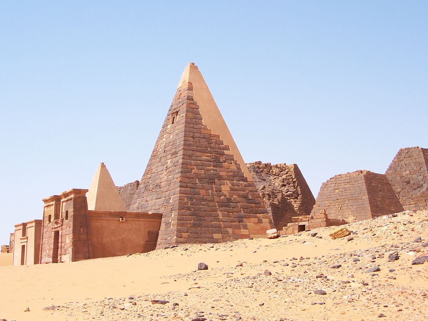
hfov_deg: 34.3
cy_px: 158
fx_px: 692
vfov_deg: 26.1
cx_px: 199
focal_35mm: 56
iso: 80
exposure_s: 1/1000
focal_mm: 8.5
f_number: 3
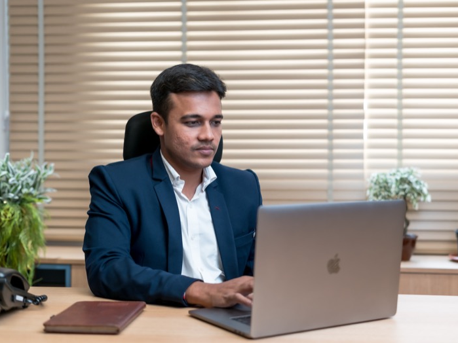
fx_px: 728
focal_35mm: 55
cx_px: 261
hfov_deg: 34.9
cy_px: 169
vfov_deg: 26.6
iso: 100
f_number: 2.5
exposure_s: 1/80
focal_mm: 50
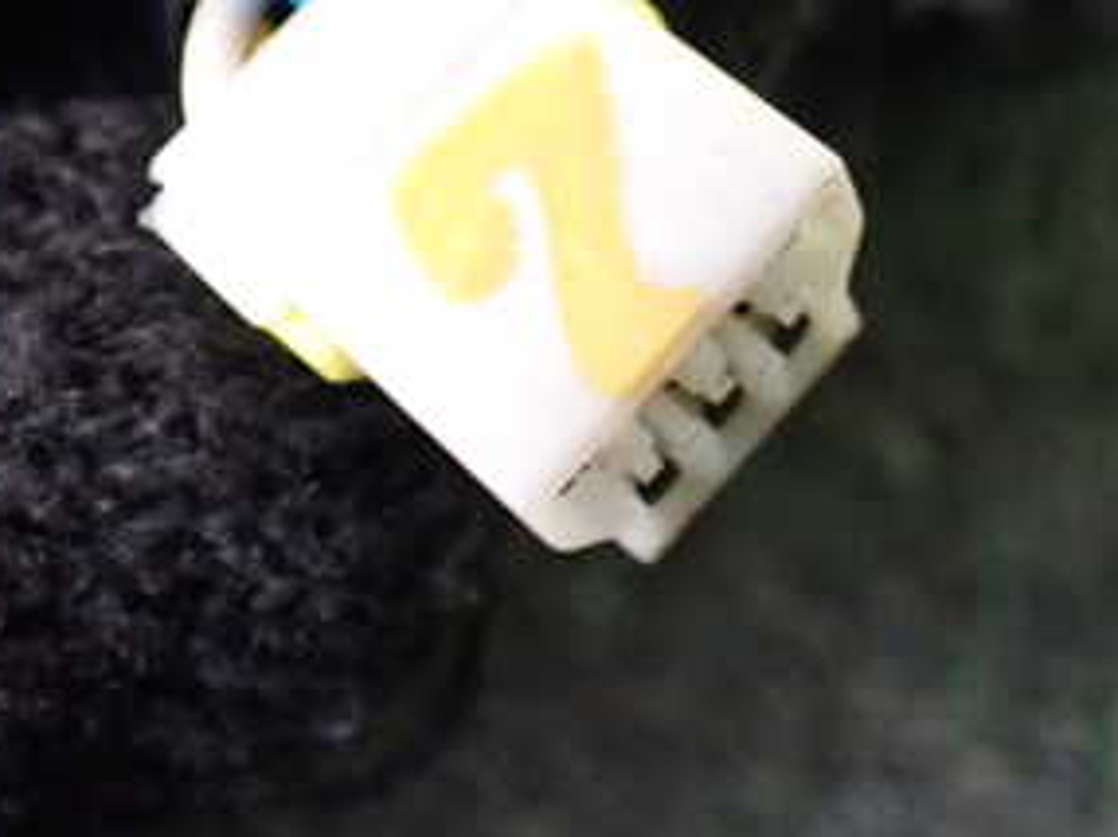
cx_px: 555
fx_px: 2033
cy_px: 129
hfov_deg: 30.7
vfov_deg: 22.8
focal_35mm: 63
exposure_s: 1/30
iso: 800
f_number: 2.3
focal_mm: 5.4
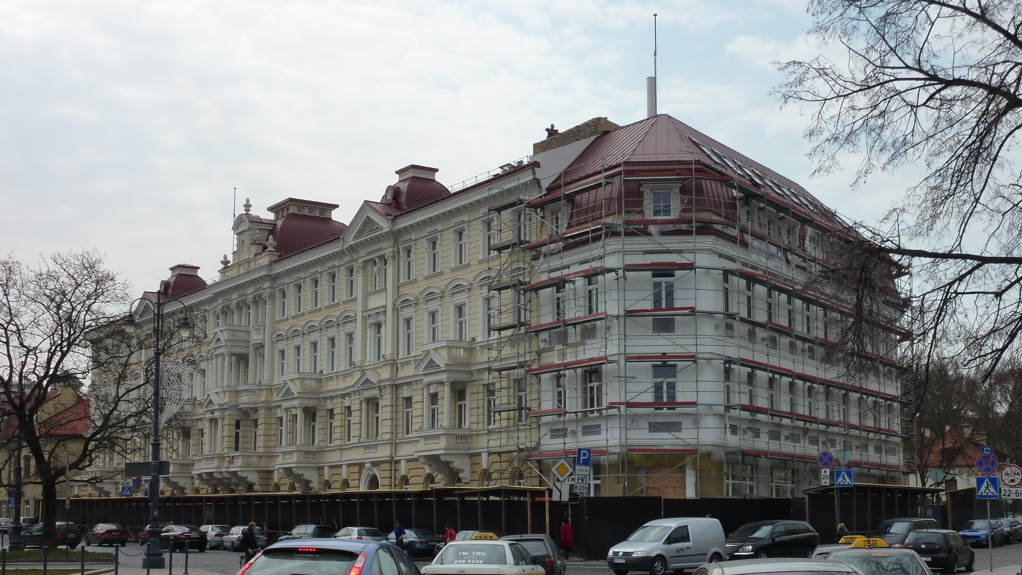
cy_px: 383
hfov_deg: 41.3
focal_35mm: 50
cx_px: 503
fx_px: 1355
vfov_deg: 23.8
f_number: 5.6
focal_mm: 7.3
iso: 125
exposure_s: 1/500
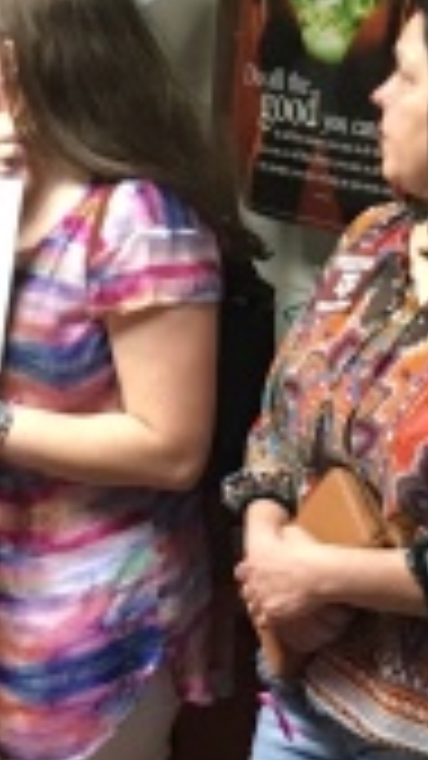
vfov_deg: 14.1
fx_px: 3028
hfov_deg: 8.1
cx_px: 243
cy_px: 13
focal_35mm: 150
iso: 160
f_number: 2.2
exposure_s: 1/30
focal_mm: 4.15
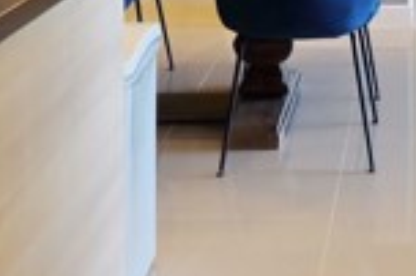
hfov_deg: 20.7
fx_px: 1097
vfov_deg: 12.8
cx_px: 424
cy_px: -246
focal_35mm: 95
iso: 200
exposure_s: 1/42
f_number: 3.5
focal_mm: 16
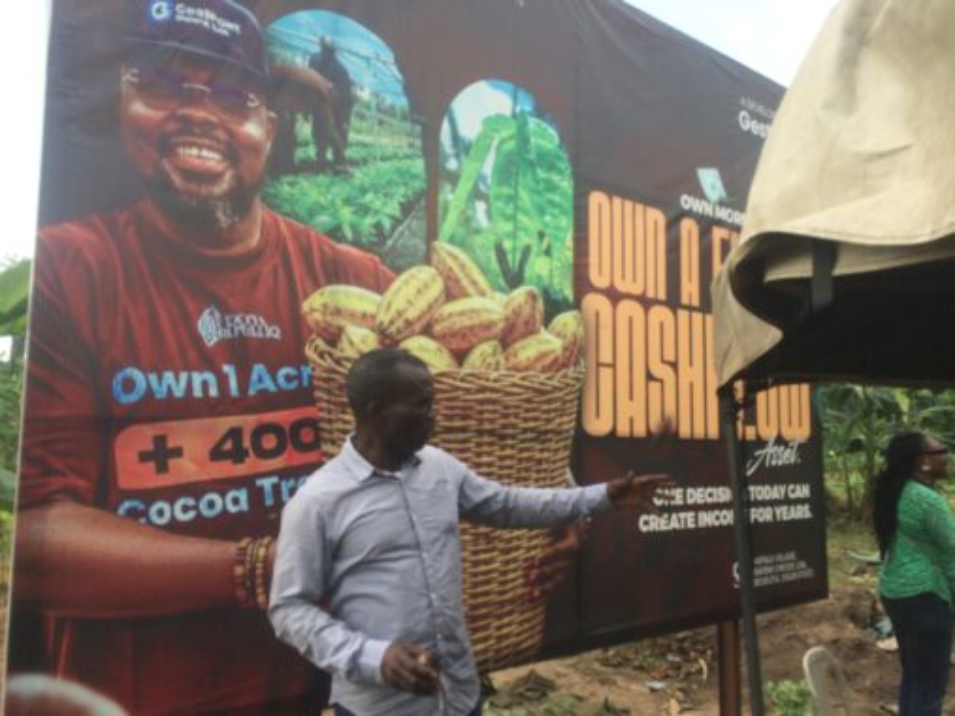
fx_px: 800
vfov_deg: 48.2
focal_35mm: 29
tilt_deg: +4.1
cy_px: 358
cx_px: 478
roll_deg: -0.4
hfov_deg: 61.7
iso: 32
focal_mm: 4.15
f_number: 2.2
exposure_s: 1/519
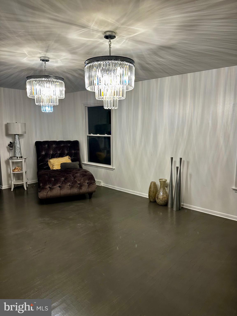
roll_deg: +0.8
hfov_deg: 56.8
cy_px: 158
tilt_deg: -8.8
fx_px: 219
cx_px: 118
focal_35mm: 24
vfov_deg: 71.6
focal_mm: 6.86
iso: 125
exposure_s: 1/60
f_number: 1.78
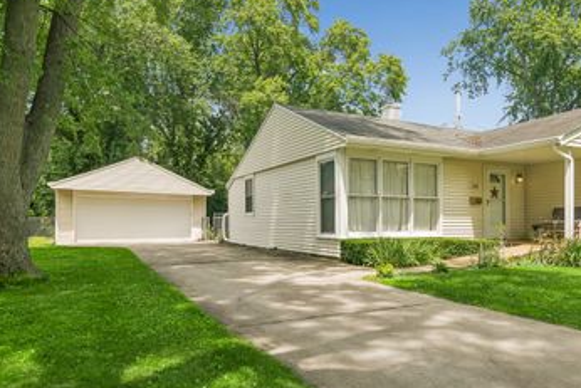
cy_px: 201
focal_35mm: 26
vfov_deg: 49.6
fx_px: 420
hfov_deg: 68.9
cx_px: 336
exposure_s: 1/125
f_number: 8
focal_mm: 12
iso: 200
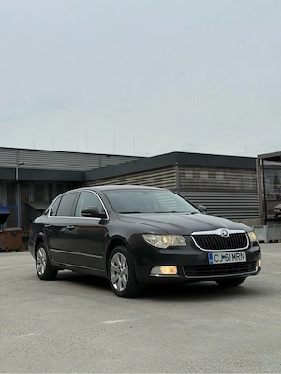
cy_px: 187
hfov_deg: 30.3
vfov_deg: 39.7
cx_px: 140
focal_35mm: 48
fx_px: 520
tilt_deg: +5.5
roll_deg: +1.7
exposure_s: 1/8772
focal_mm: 6.76
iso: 64
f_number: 1.78
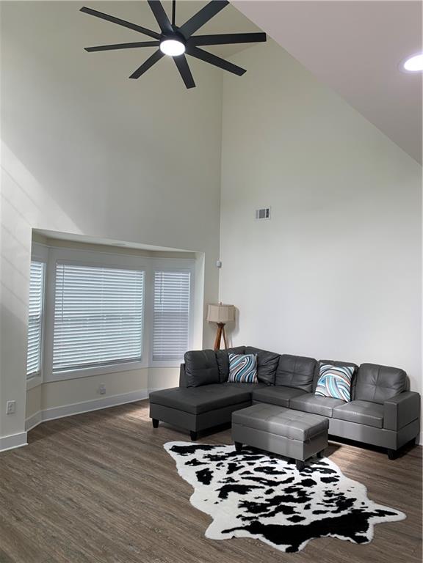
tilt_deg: +1.1
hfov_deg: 53.1
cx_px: 212
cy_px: 282
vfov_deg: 67.3
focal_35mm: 26
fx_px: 424
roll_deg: -2.0
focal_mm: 4.25
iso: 40
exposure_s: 1/120
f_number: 1.8
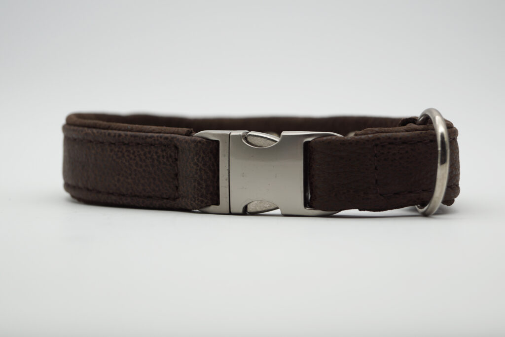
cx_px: 252
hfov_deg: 24.6
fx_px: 1157
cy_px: 168
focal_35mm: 82
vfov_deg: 16.6
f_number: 5.6
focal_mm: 55
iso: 100
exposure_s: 1/80
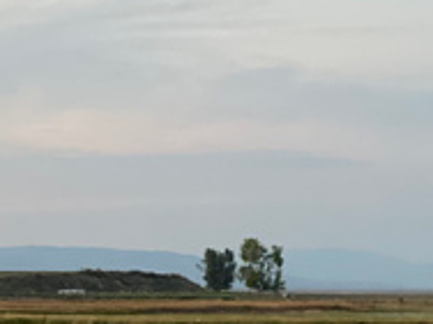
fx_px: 2214
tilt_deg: -1.6
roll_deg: -0.9
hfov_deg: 11.1
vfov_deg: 8.3
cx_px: 53
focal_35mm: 177
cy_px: 352
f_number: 2
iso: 320
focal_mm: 6
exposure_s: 1/40
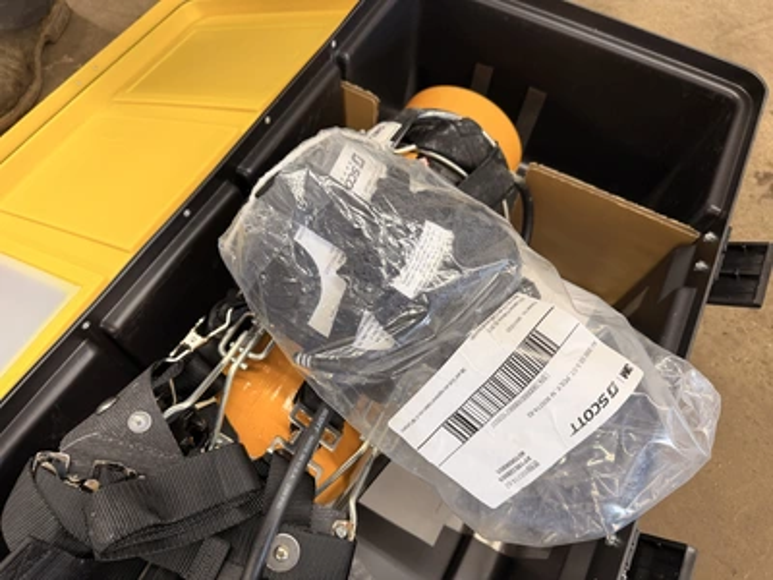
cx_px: 386
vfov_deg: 56.8
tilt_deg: -64.1
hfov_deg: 71.6
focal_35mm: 24
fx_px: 536
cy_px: 290
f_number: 1.78
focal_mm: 6.76
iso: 125
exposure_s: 1/60
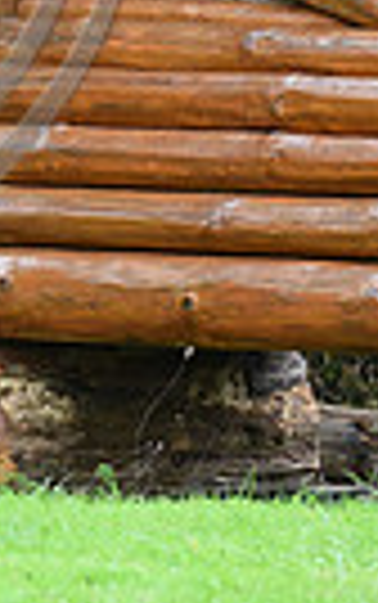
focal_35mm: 1102
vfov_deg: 1.9
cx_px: -369
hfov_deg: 1.2
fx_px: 18125
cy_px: -220
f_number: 4.5
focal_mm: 250
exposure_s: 1/1250
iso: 1250
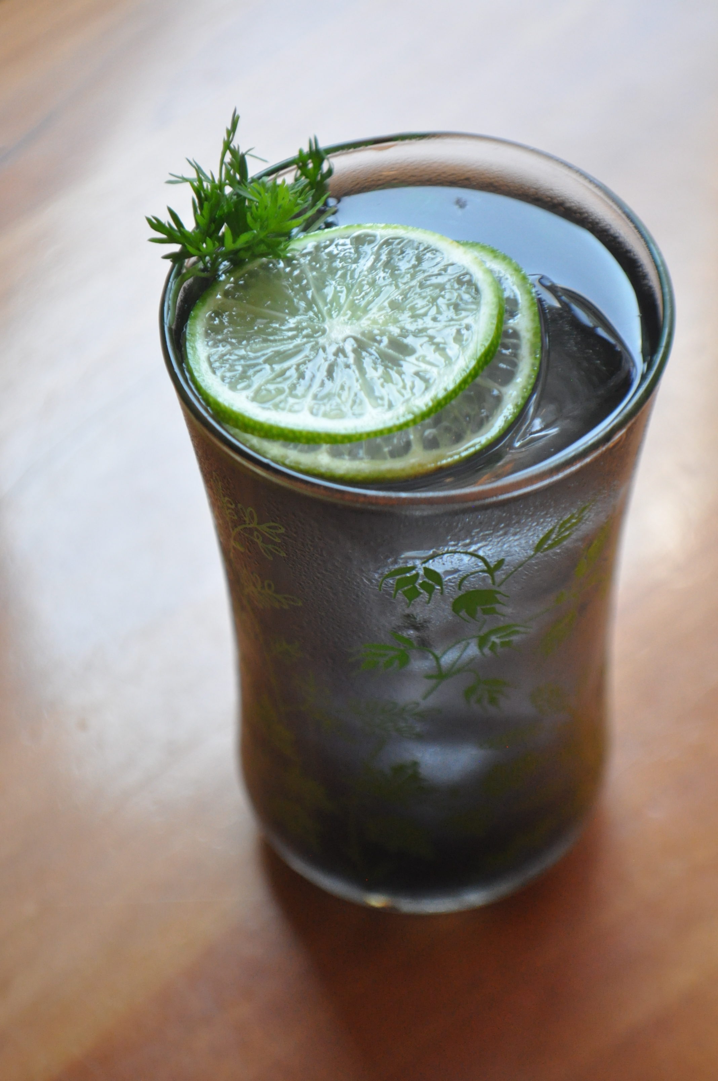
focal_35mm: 82
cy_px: 540
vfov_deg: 24.6
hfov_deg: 16.5
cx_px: 359
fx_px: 2474
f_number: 5.6
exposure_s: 1/200
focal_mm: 55
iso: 1600
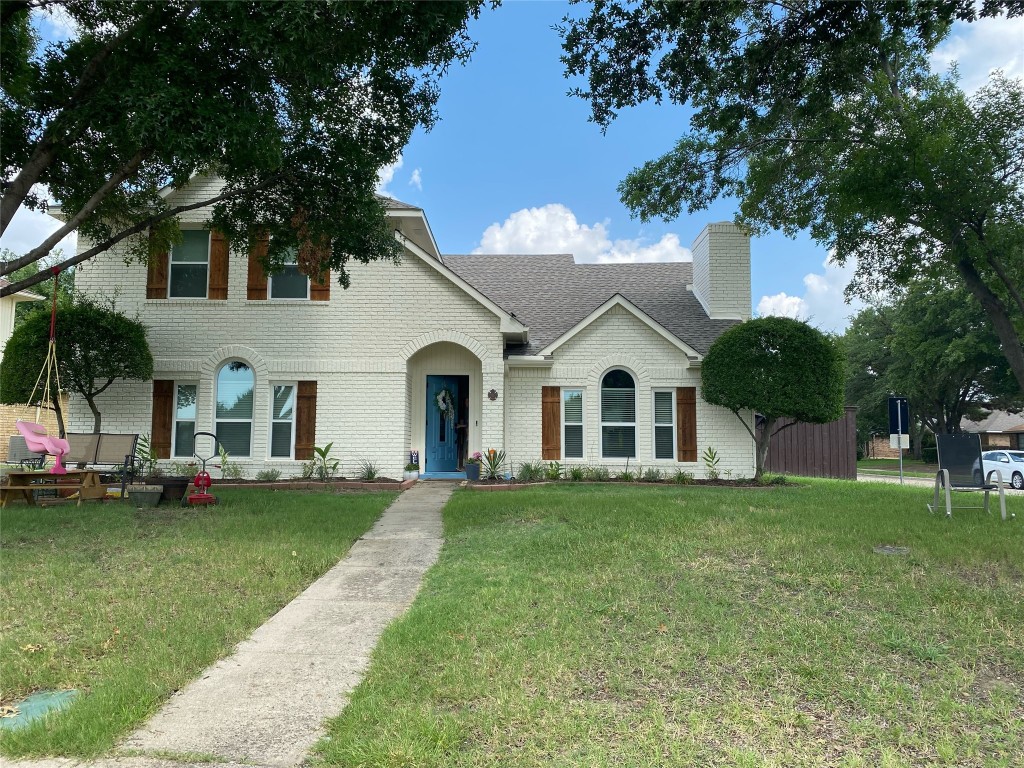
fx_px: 769
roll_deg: -1.0
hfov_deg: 67.3
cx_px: 512
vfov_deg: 53.1
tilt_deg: +6.4
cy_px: 384
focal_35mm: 26
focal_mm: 4.25
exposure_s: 1/957
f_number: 1.8
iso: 32
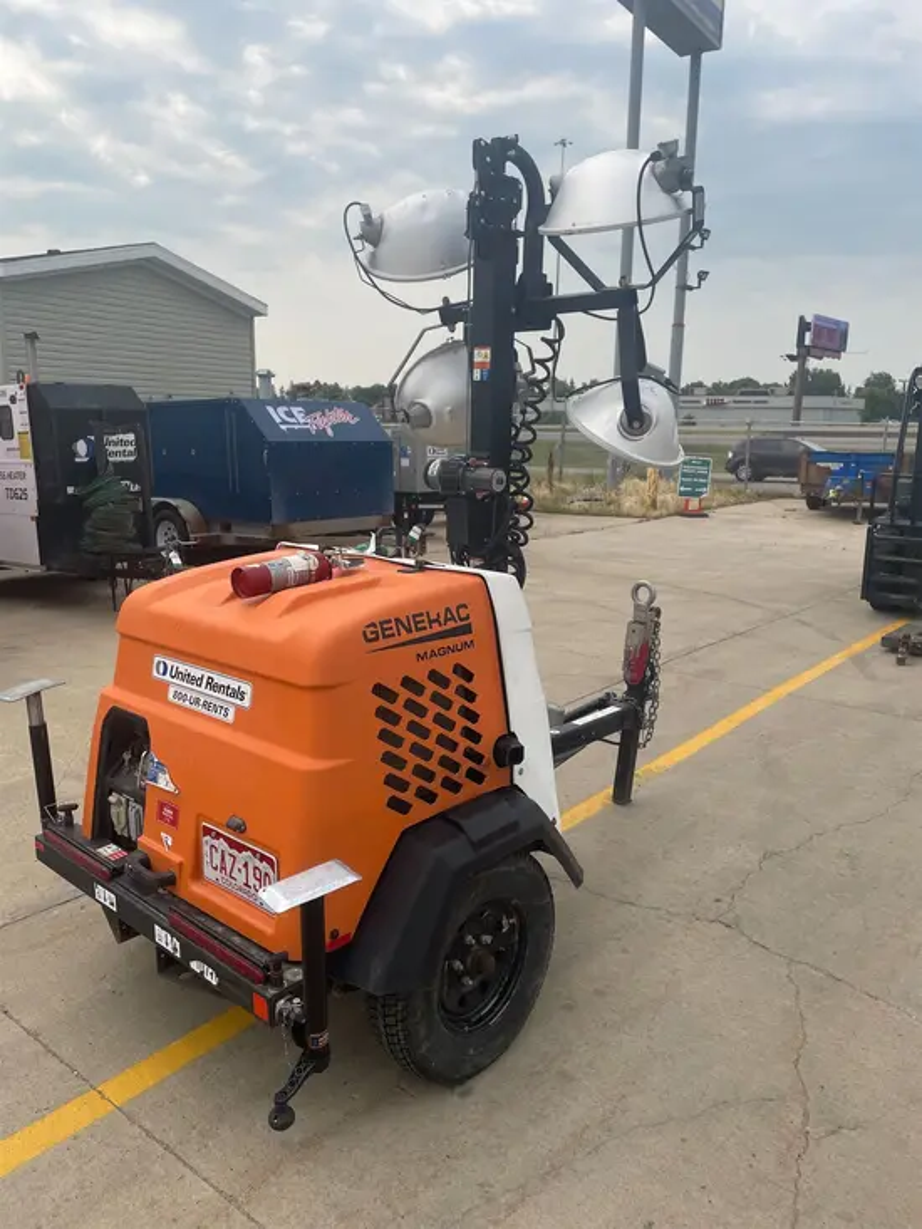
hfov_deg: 53.1
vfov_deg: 67.3
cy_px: 614
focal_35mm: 26
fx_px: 923
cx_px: 461
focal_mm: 4.2
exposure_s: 1/4132
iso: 50
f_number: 1.6
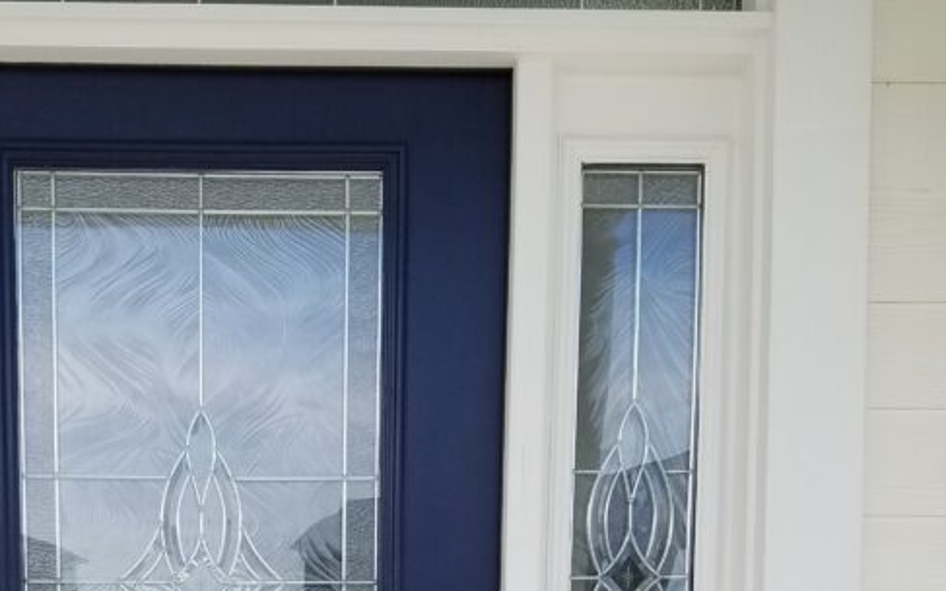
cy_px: 772
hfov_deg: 34.3
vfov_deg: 20.4
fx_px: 1495
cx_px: 229
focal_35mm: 58
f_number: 1.7
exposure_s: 1/1196
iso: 50
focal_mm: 4.2
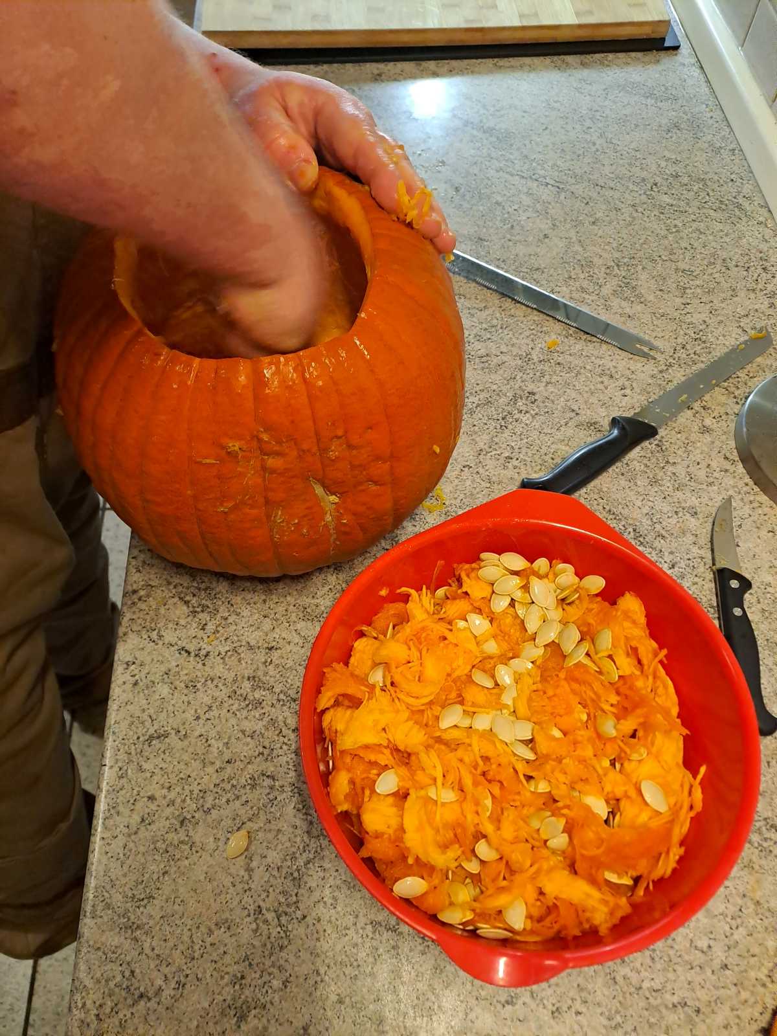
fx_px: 748
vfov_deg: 69.4
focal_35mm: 25
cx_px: 388
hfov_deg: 54.9
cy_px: 518
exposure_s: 1/33
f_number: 1.8
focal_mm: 4.65
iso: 320
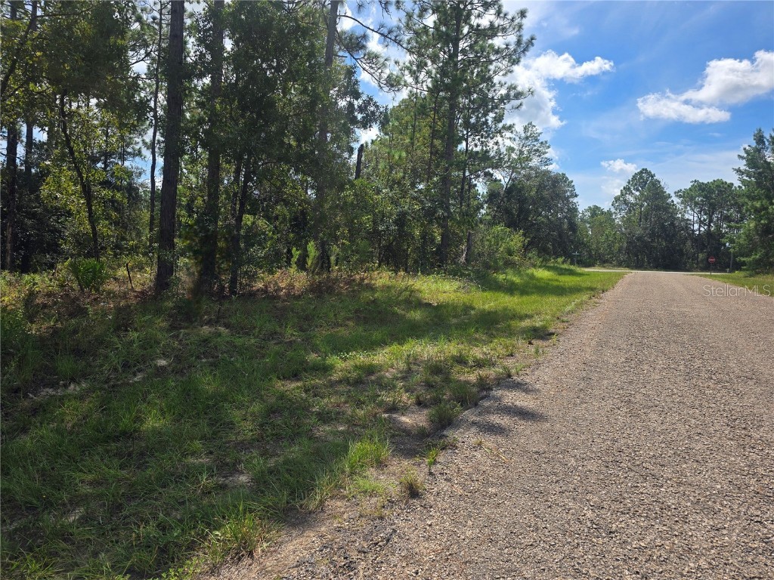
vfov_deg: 58.9
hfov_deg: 73.9
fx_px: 514
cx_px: 387
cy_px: 290
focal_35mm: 23
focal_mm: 6.3
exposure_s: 1/714
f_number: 1.7
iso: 12
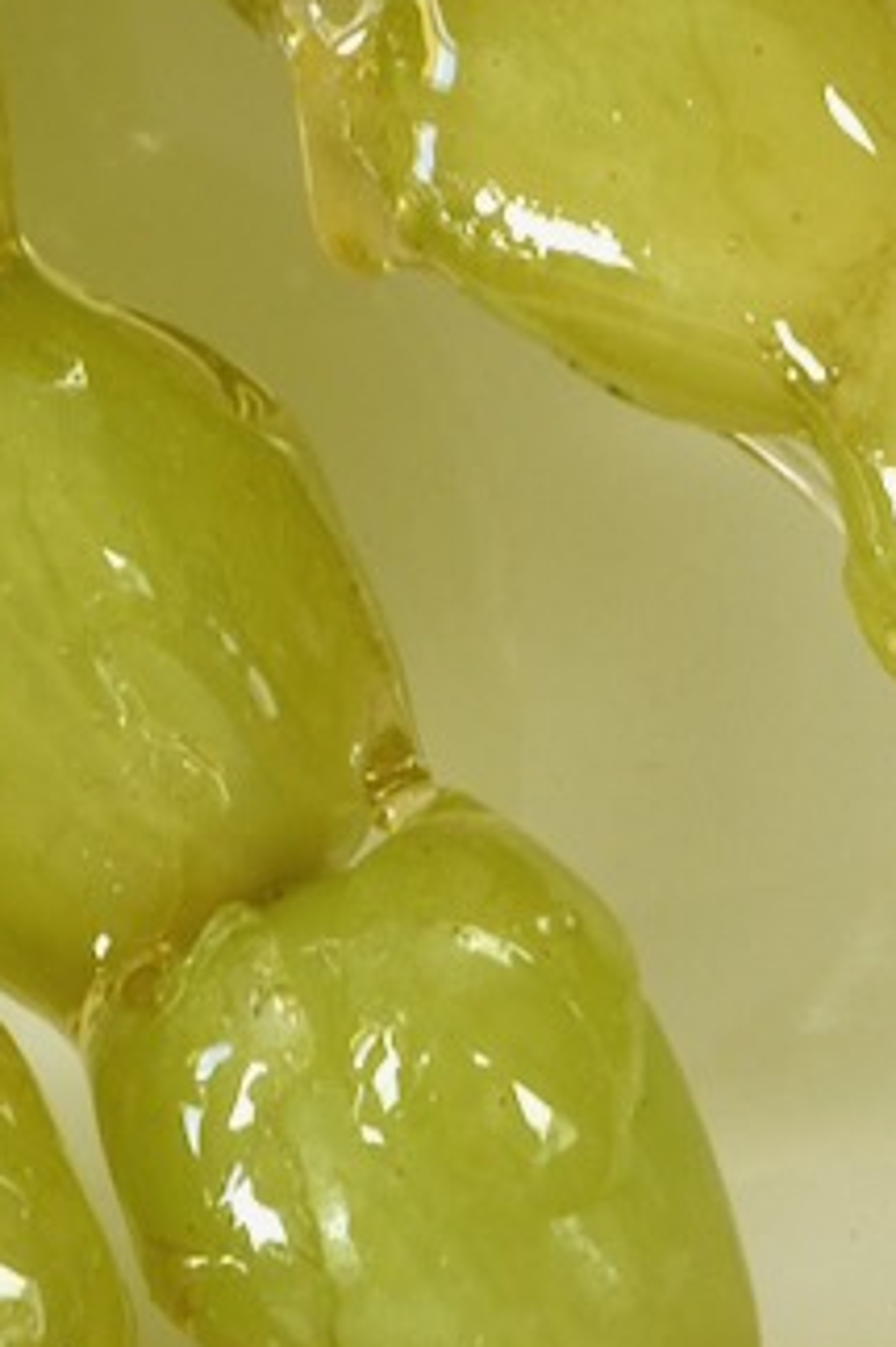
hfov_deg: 2.3
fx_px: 21862
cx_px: 117
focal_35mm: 585
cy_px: -1218
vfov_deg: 3.5
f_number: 13
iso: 200
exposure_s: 1/30
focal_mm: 105
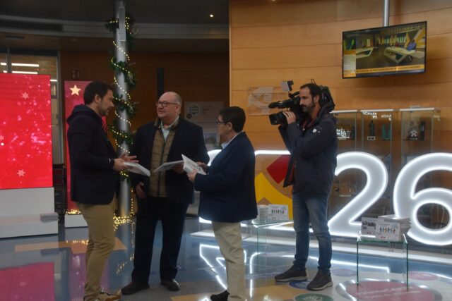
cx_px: 226
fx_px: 565
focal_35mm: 45
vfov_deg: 29.9
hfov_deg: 43.6
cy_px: 150
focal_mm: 30
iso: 800
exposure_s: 1/125
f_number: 5.6
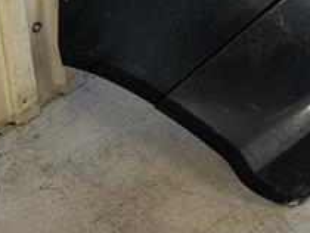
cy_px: -38
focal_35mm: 146
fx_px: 1309
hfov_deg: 13.3
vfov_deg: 10.0
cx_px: 335
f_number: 1.78
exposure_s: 1/14
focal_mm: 6.86
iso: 64
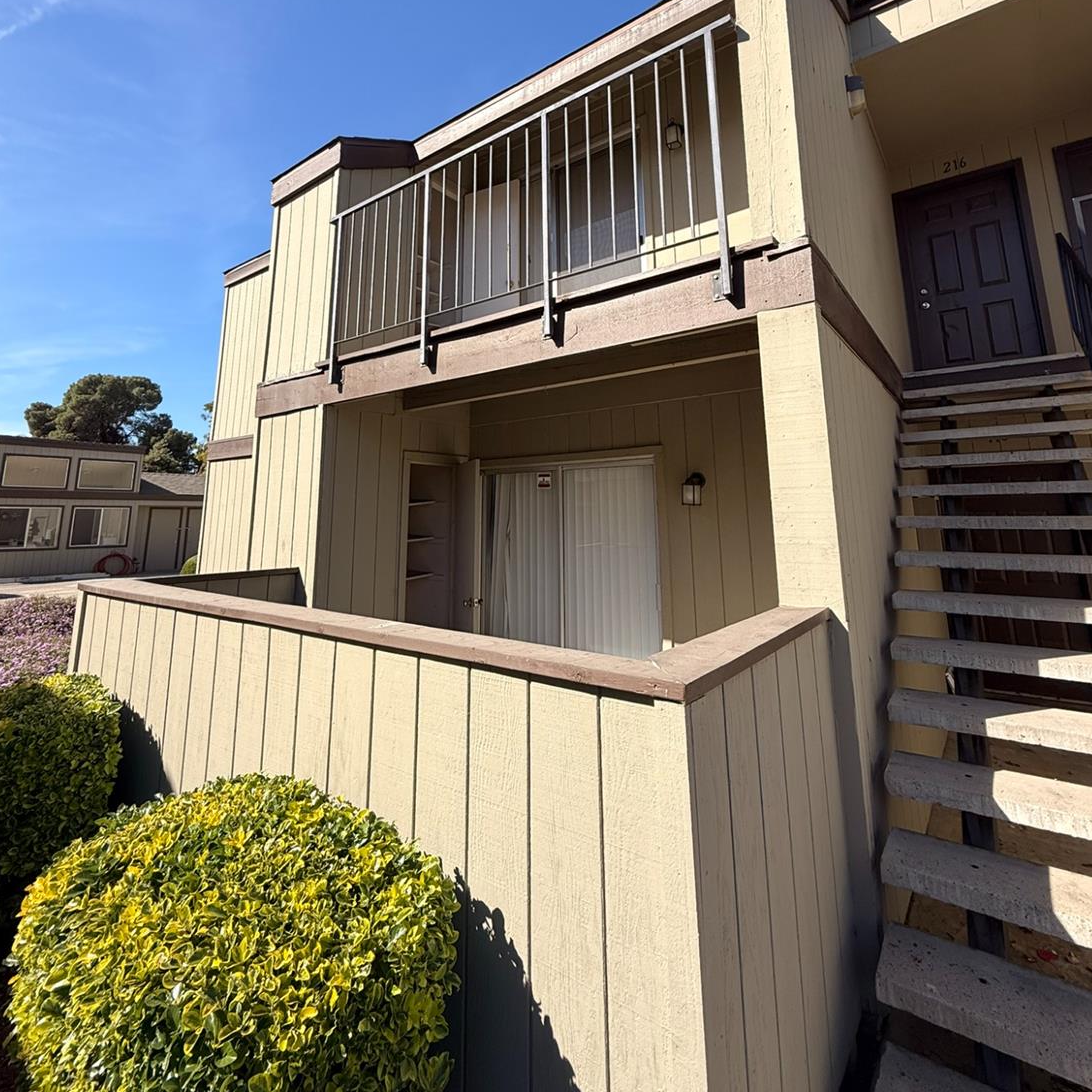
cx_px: 542
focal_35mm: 17
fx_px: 607
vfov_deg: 82.2
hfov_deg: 84.0
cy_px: 402
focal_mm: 2.22
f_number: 2.2
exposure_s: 1/1285
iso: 50
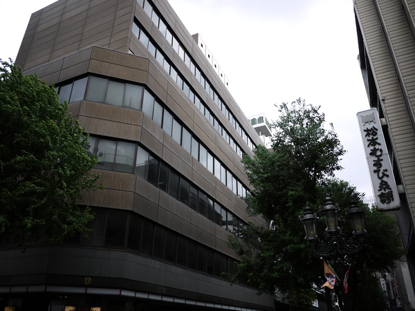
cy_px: 156
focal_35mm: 28
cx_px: 208
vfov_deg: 49.7
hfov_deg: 63.4
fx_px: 336
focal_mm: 14
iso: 100
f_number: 2.5
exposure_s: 1/800
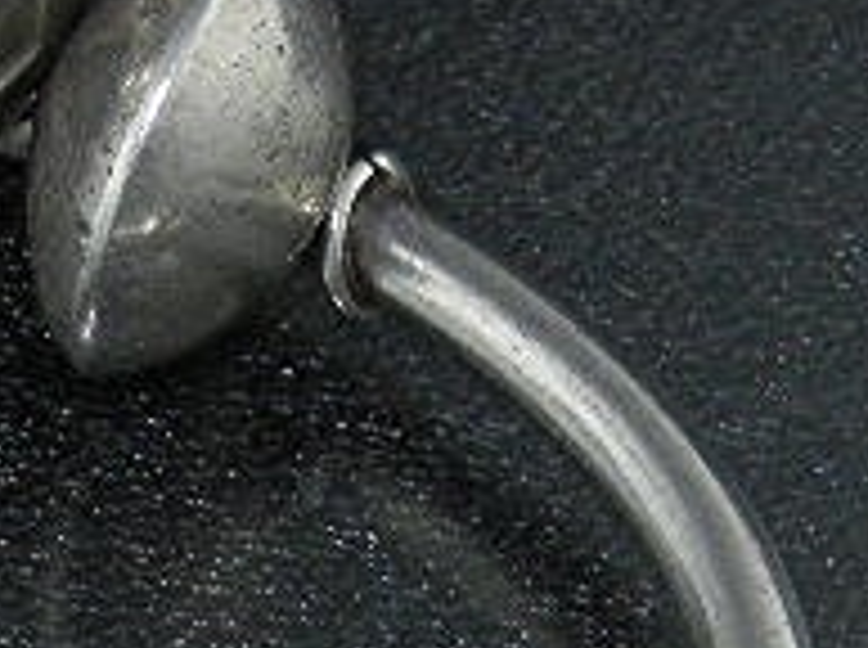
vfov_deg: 7.5
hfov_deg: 10.0
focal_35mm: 196
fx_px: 4906
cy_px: 482
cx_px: -36
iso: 800
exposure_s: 1/30
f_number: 8
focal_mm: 10.6
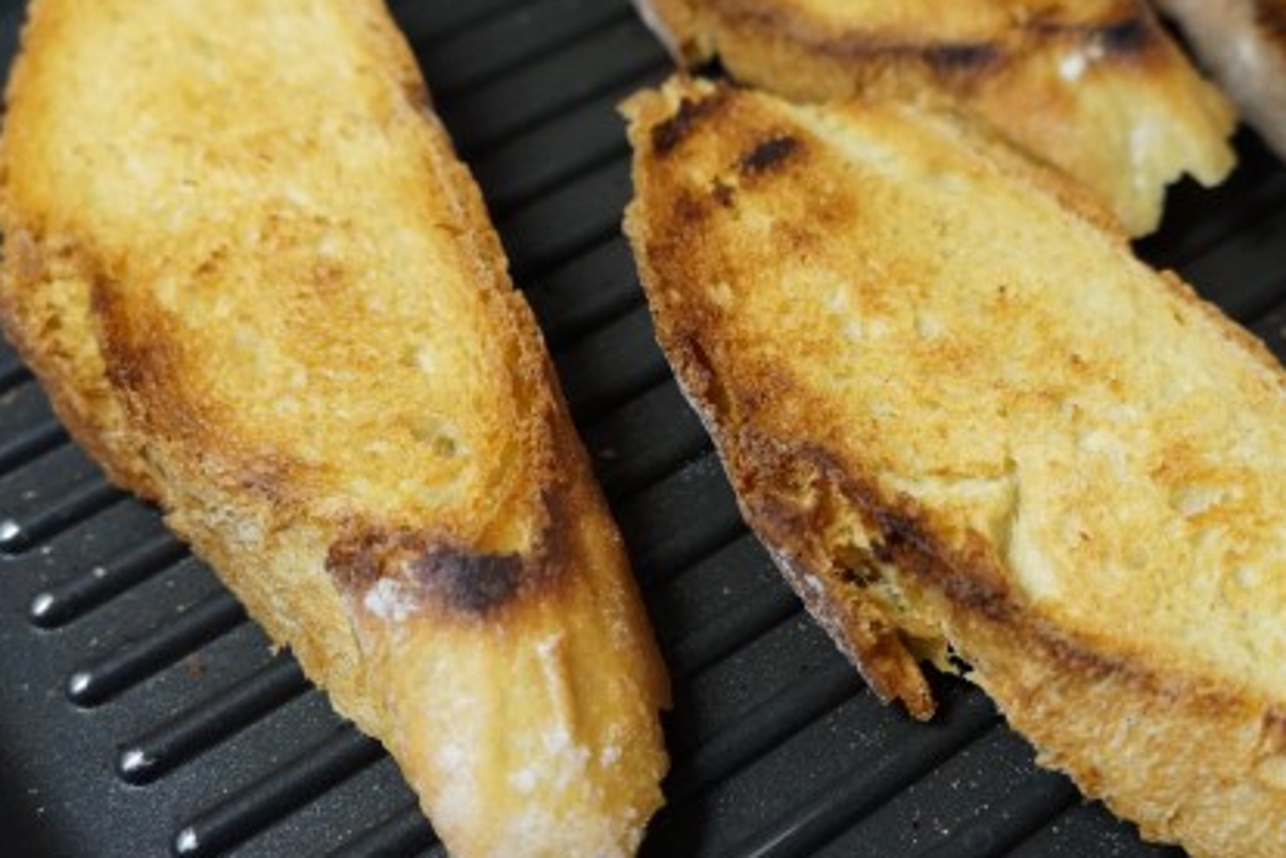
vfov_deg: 29.4
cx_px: 812
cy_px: 504
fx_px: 1633
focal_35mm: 46
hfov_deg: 42.6
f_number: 4
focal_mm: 21
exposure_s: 1/60
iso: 2000
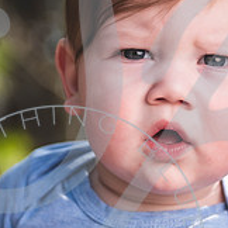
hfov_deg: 8.2
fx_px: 1587
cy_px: 132
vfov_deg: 8.2
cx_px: 131
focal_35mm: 213
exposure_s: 1/1000
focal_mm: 70
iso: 100
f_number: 2.8
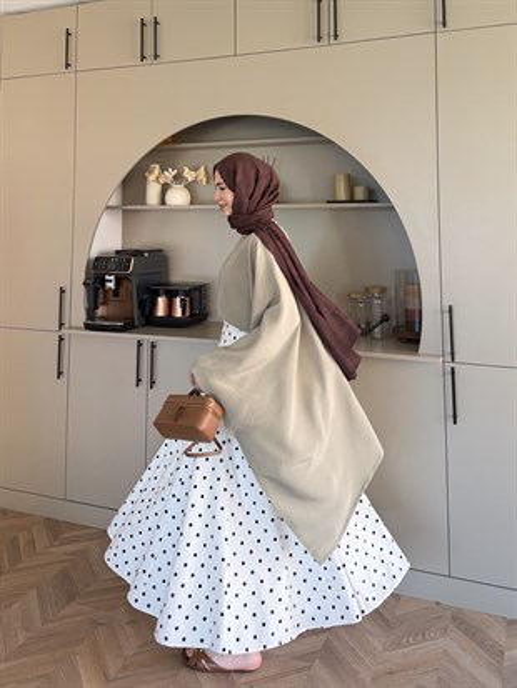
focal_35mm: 24
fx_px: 478
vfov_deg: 71.6
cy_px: 344
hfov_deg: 56.8
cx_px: 258
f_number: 1.78
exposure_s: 1/121
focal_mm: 6.76
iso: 125
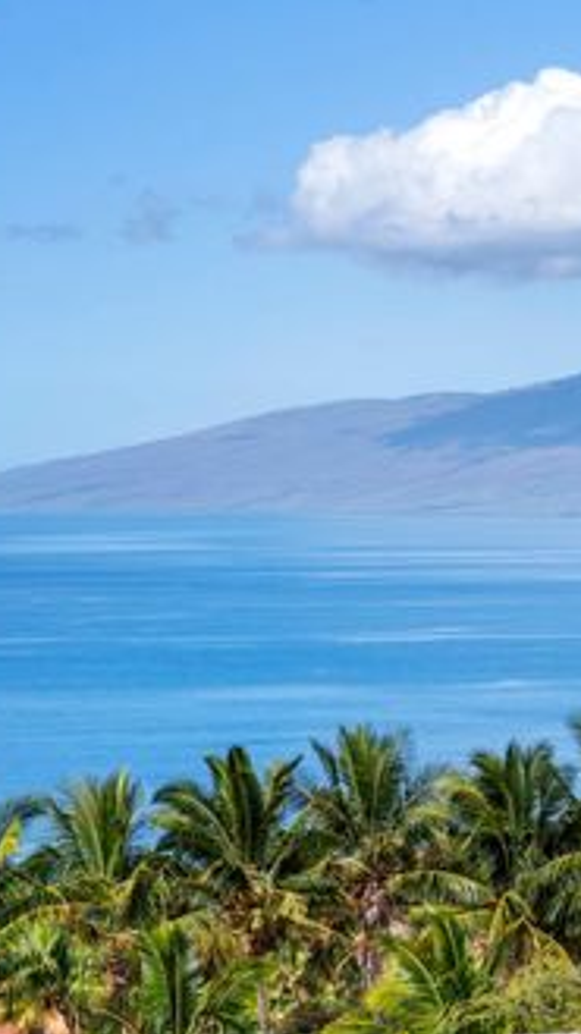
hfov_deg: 7.2
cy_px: 517
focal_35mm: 167
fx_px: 4575
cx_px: 590
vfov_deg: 12.9
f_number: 8
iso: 100
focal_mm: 105
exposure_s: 1/320
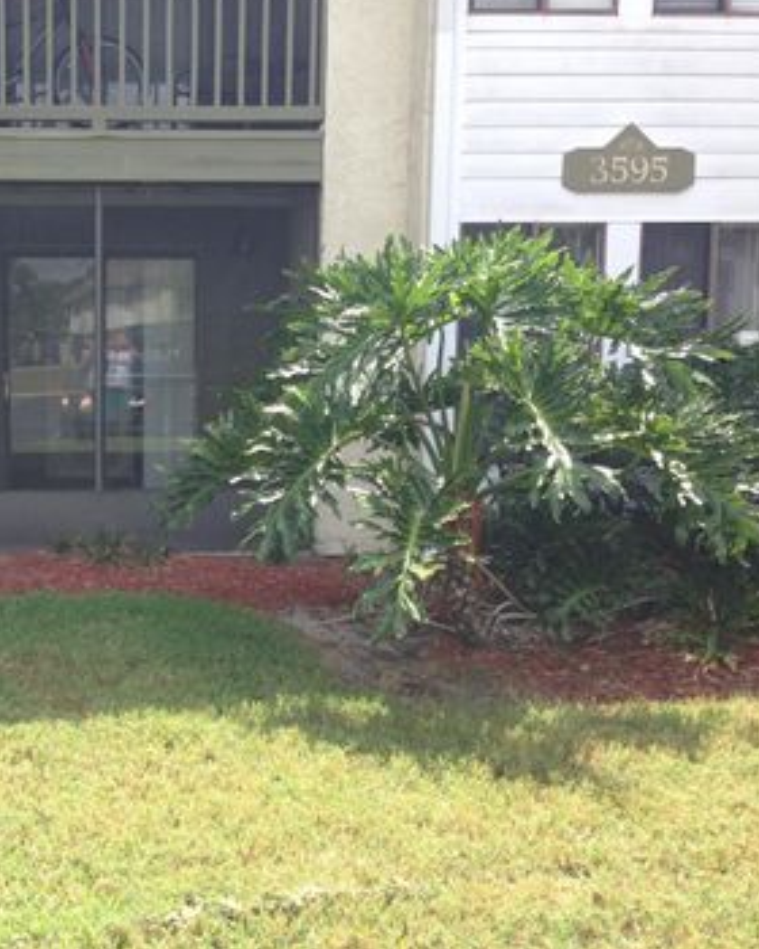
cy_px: 446
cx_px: 152
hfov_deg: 31.9
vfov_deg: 40.3
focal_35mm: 46
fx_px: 1292
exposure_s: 1/393
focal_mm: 4.12
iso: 50
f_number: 2.4
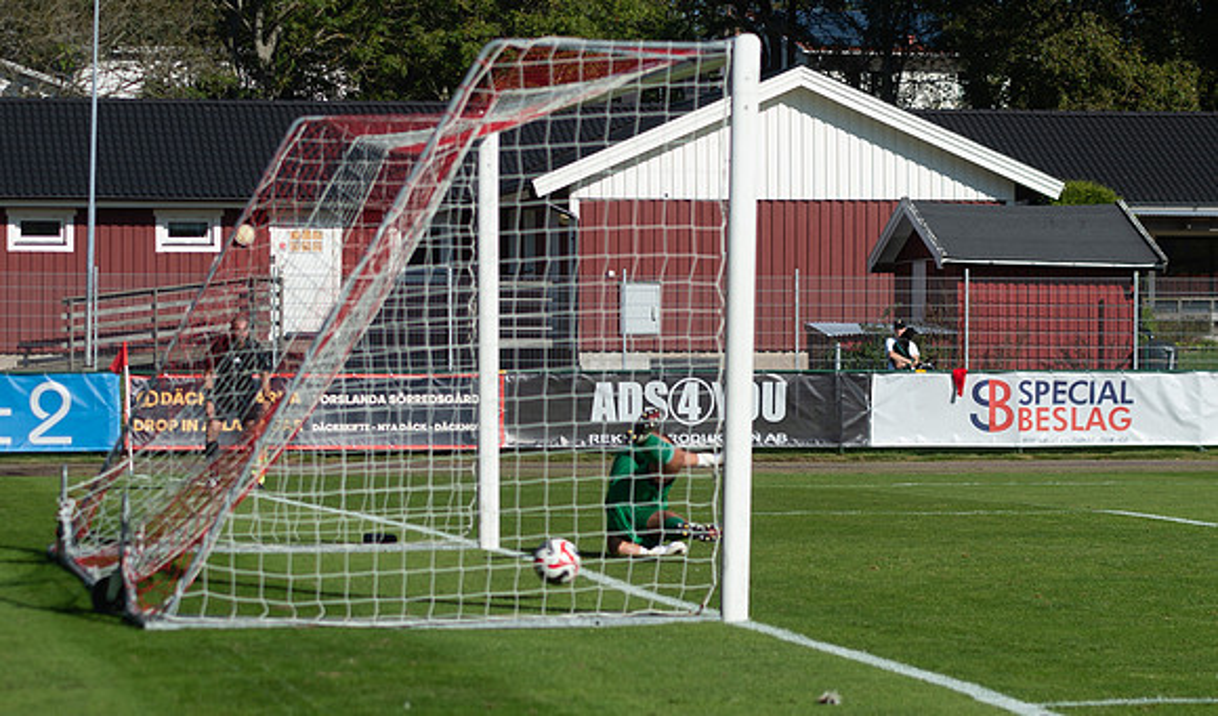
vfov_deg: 8.5
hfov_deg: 14.5
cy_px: 490
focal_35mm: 147
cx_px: 683
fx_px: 4793
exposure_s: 1/1600
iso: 125
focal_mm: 70
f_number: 3.5
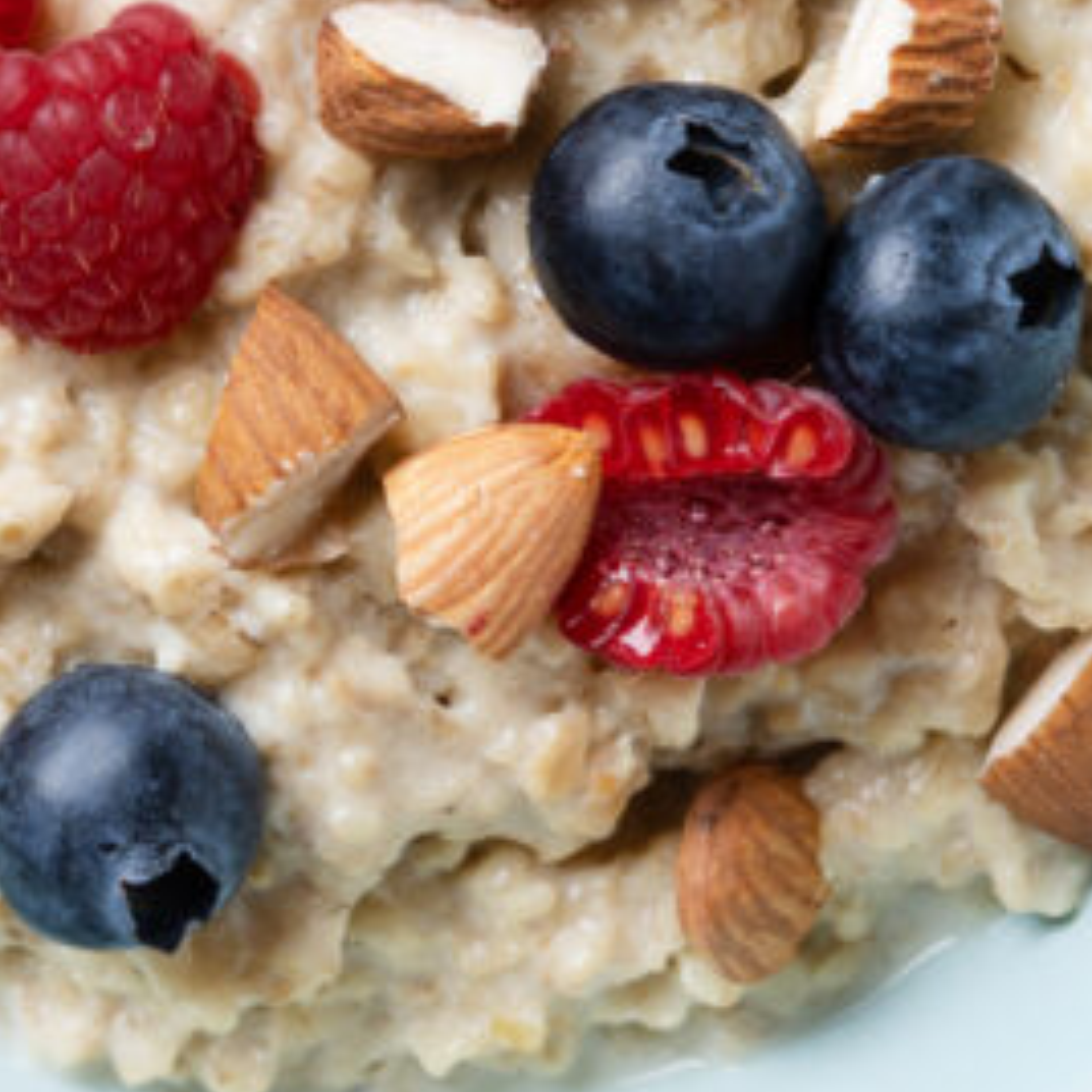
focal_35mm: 292
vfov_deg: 6.0
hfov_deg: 6.0
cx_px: 485
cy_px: 149
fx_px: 10422
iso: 100
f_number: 5.6
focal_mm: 60
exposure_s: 1/200
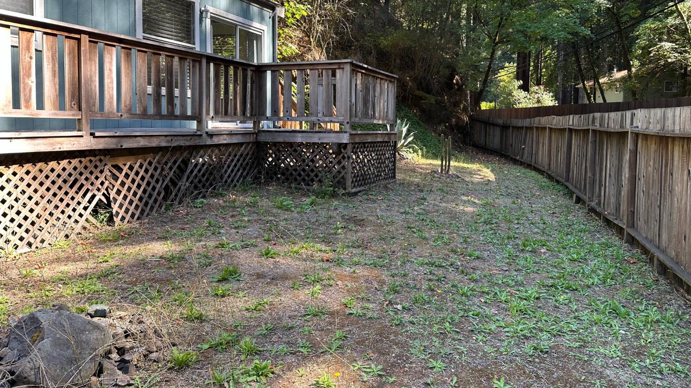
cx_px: 349
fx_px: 495
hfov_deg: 69.9
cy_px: 158
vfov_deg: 42.7
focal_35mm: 27
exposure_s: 1/167
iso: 80
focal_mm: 6.86
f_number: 1.78
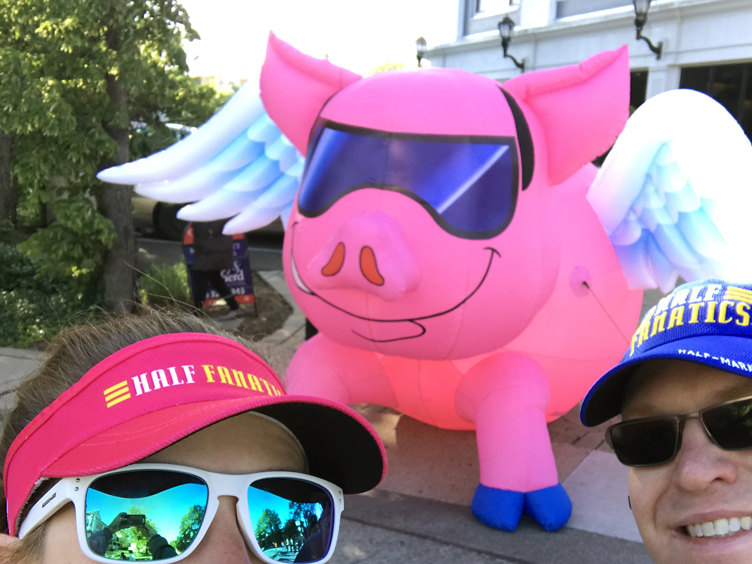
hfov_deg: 42.0
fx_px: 978
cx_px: 435
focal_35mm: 45
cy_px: 387
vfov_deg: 31.9
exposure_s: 1/120
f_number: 2.2
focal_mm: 2.87
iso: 32
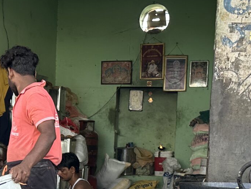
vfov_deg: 16.0
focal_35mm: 89
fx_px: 646
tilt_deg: -6.7
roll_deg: -3.5
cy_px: 217
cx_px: 95
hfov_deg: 22.0
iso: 80
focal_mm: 6.86
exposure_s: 1/251
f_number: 1.78
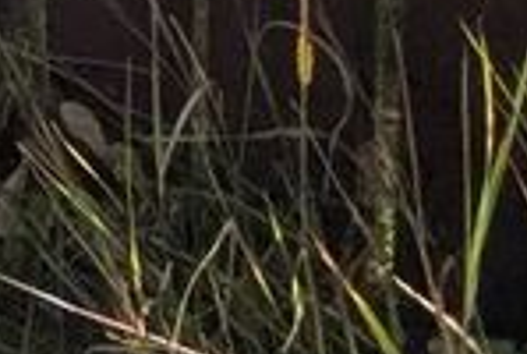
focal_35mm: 133
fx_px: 1951
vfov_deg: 6.7
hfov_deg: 11.9
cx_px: -813
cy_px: -1266
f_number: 2.2
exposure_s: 1/5650
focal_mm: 1.83
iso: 35
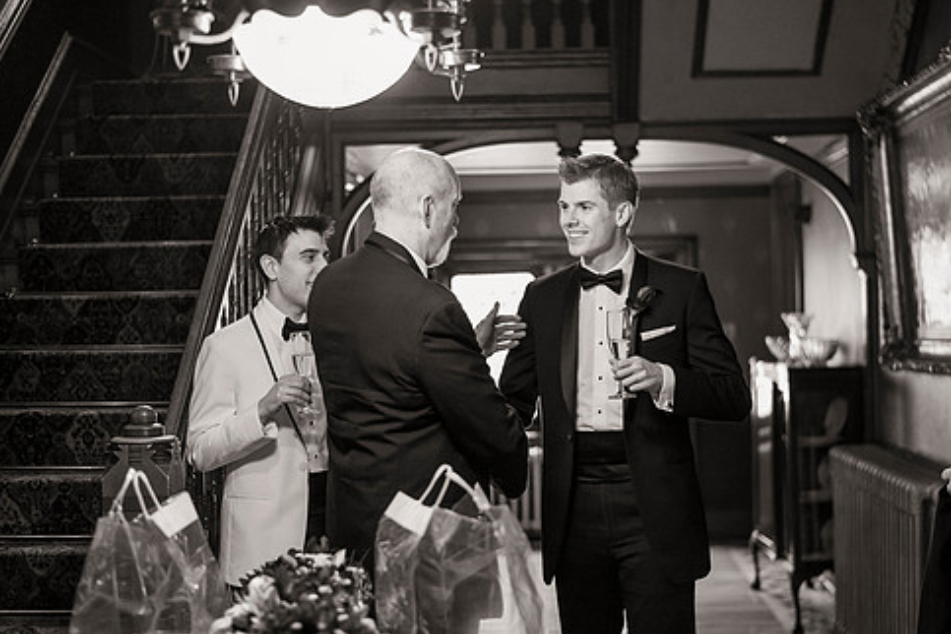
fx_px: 1585
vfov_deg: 22.6
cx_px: 545
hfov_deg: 33.3
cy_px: 341
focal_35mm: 60
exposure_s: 1/250
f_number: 1.8
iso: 1000
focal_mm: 50
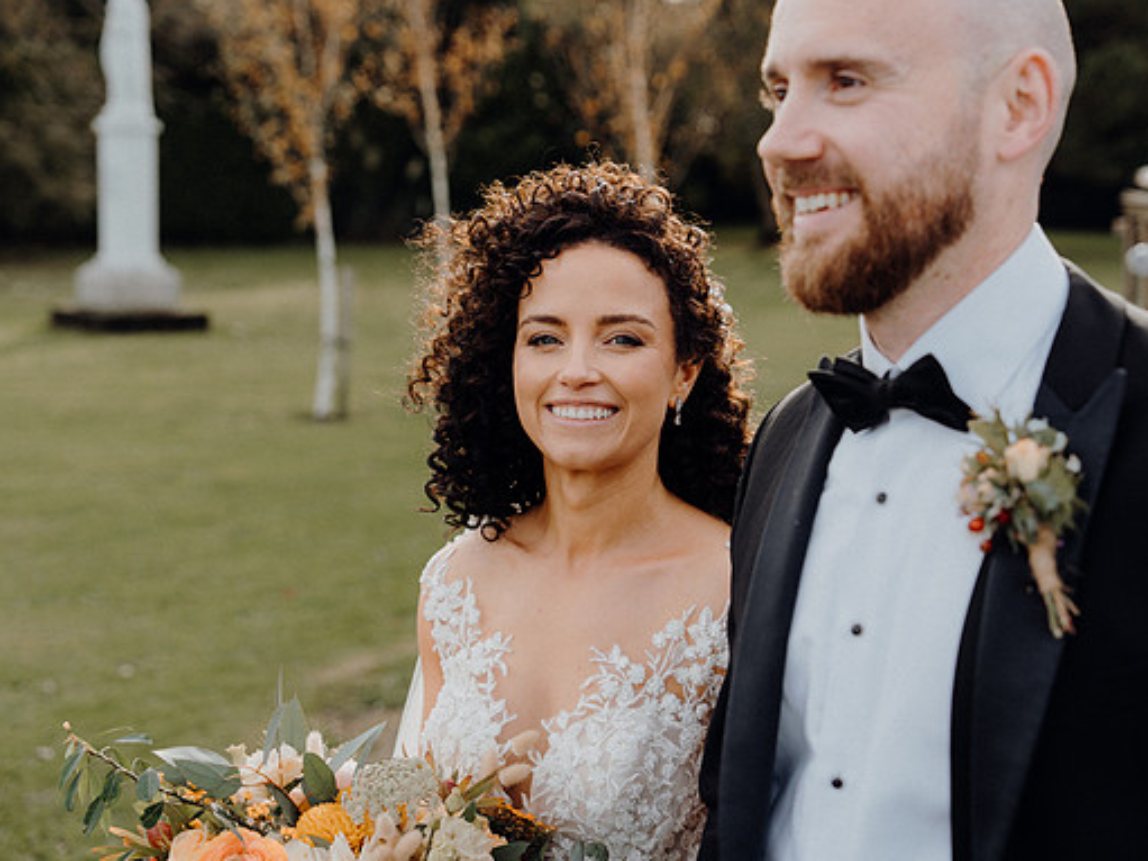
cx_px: 647
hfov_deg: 32.7
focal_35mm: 59
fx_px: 1956
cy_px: 433
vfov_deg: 24.8
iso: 160
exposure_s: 1/500
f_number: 3.5
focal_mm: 54
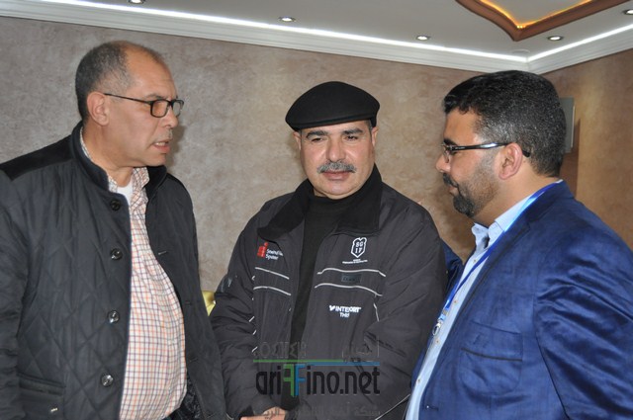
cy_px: 210
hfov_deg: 42.4
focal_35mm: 46
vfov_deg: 28.9
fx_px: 817
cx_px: 316
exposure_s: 1/60
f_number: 4.2
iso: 800
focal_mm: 31
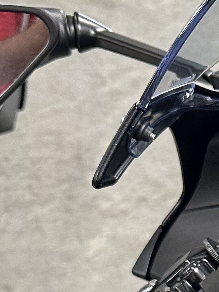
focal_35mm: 119
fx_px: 1004
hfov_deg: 11.1
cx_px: 469
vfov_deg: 15.4
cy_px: 424
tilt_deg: -46.4
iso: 200
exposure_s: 1/120
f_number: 1.78
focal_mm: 6.86
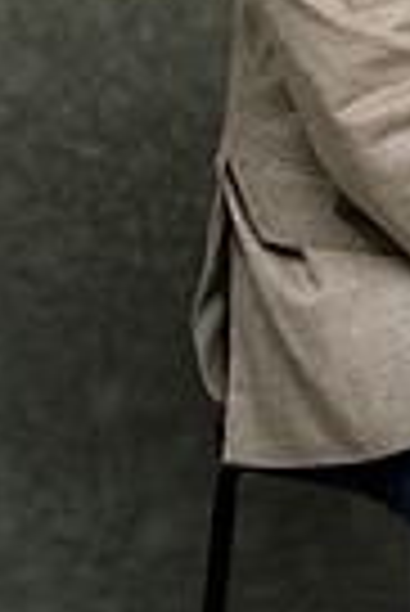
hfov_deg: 7.4
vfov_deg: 11.1
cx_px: 631
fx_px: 3101
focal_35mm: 182
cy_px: -99
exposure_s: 1/160
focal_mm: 55
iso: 125
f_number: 4
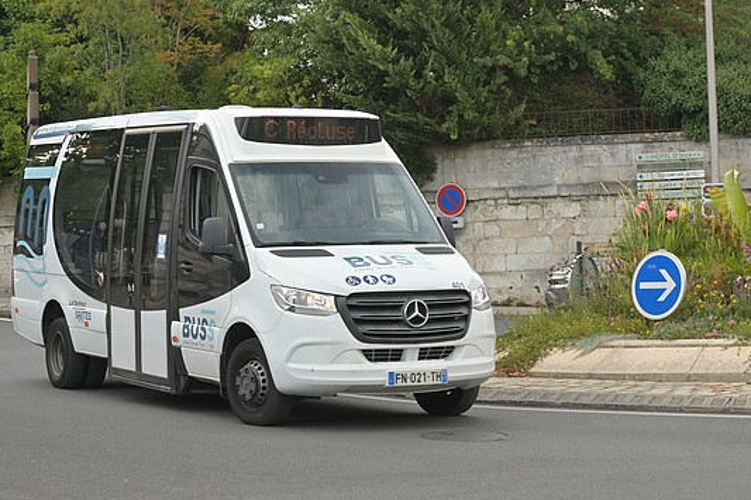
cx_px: 285
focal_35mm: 90
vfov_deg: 15.1
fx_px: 1877
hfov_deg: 22.6
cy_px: 139
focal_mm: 40
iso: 500
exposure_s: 1/400
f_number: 7.1
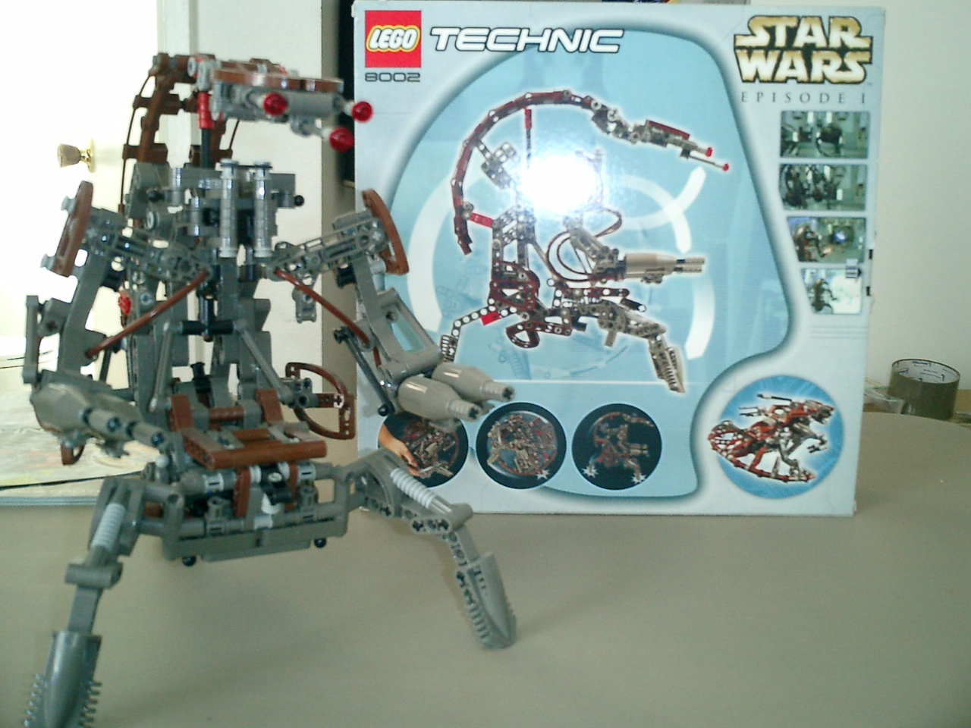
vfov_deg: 39.7
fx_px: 1010
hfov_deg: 51.4
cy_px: 364
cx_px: 486
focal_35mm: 36
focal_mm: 7.5
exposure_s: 1/30
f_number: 3.2
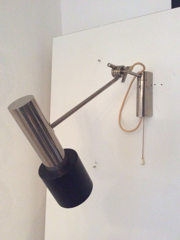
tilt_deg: -8.0
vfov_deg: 56.9
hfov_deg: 44.1
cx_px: 90
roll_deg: +2.9
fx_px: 222
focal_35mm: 32
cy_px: 120
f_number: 2.4
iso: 320
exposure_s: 1/20
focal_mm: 3.3
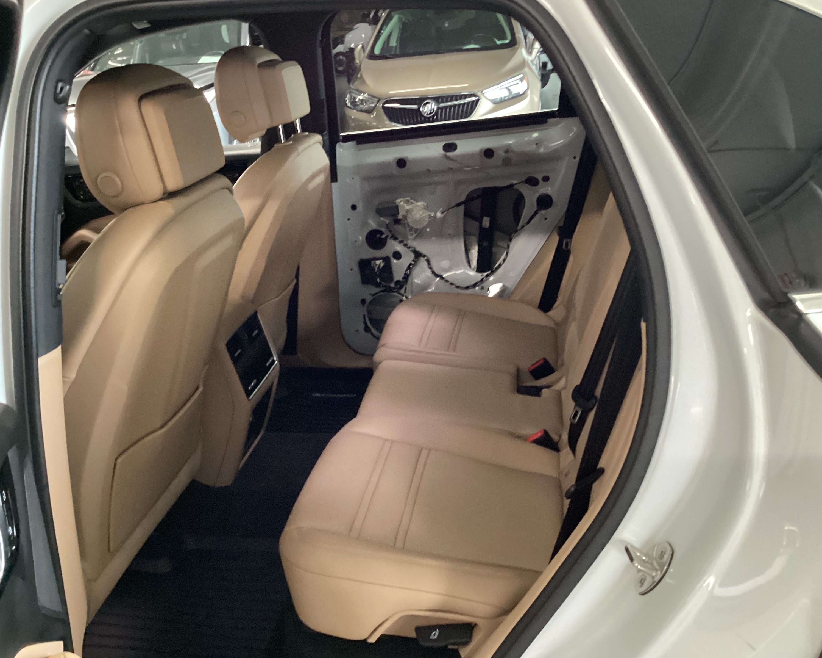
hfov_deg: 54.2
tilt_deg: -22.8
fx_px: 803
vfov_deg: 44.5
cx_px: 386
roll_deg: +4.4
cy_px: 328
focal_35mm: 33
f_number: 2.4
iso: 400
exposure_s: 1/30
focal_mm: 3.3
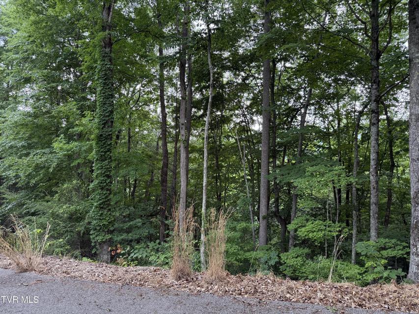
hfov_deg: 71.6
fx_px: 291
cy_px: 157
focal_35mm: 24
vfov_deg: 56.8
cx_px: 210
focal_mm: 6.76
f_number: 1.78
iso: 200
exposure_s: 1/193
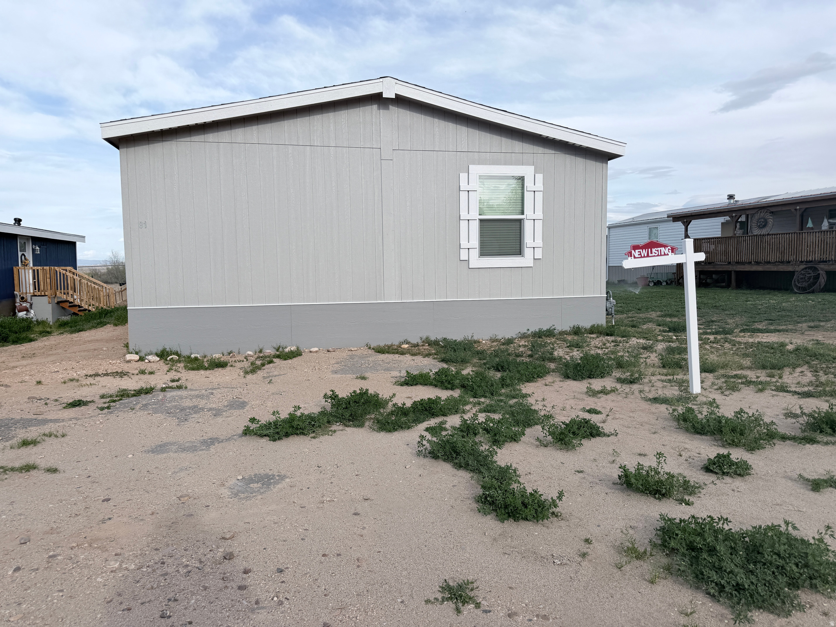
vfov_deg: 56.8
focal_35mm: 24
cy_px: 314
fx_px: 580
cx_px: 418
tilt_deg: -4.3
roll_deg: +0.3
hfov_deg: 71.6
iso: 80
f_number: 1.78
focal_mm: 6.76
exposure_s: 1/3953
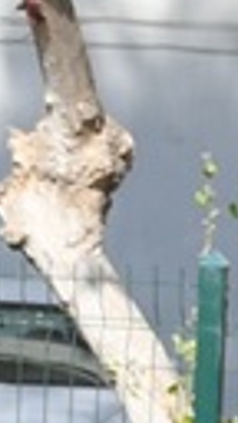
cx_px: 1780
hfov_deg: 2.4
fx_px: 5172
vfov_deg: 4.6
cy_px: 768
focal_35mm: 461
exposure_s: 1/200
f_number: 7.1
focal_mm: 30
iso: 100
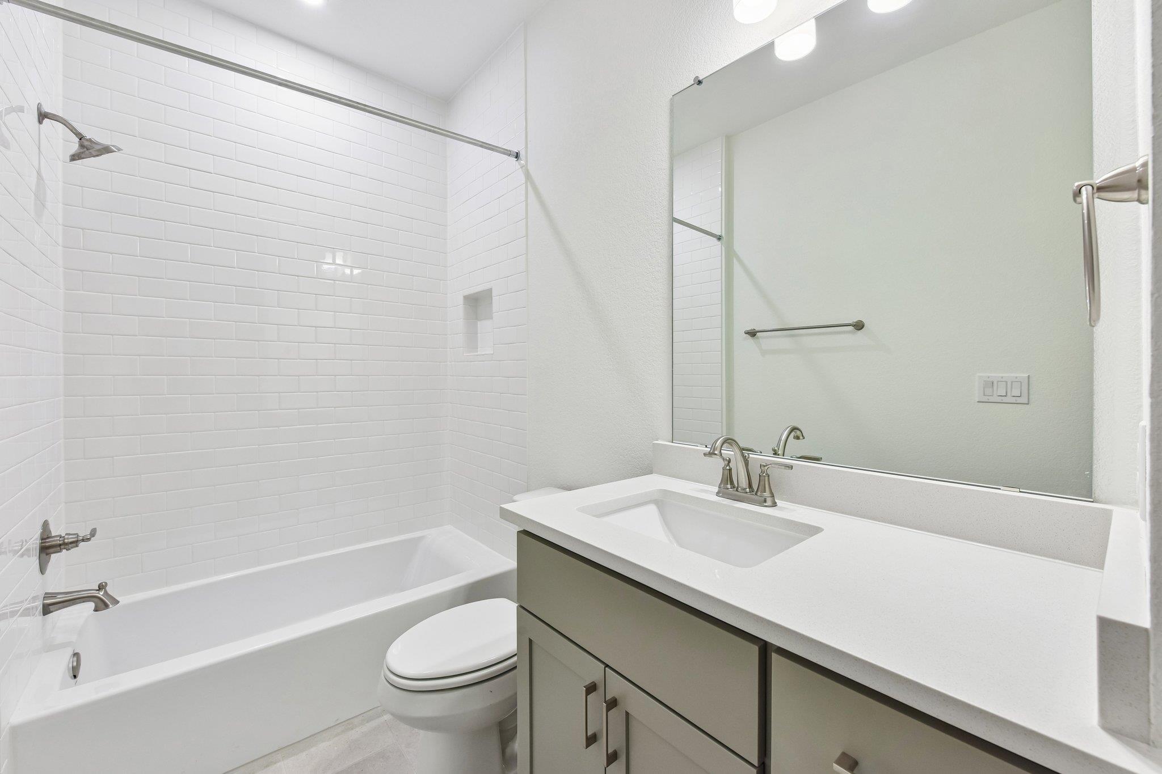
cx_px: 581
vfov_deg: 81.2
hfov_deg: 104.3
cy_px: 387
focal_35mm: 14
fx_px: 452
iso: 220
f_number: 8
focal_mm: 14
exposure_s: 1/15
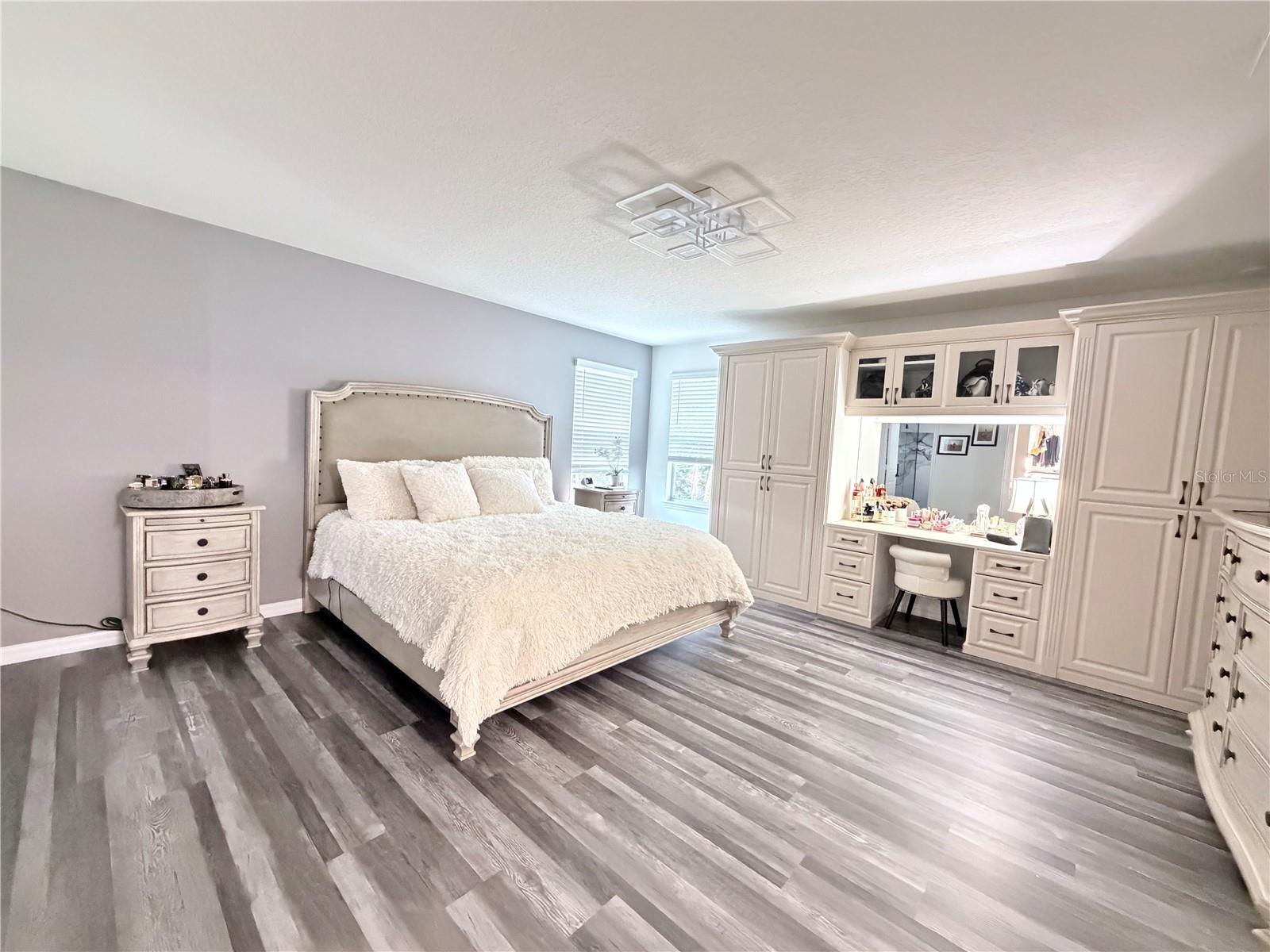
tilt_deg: -3.9
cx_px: 635
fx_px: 514
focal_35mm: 14
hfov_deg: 102.1
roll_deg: -2.3
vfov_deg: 85.7
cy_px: 476
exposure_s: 1/40
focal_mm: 2.22
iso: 1250
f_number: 2.2
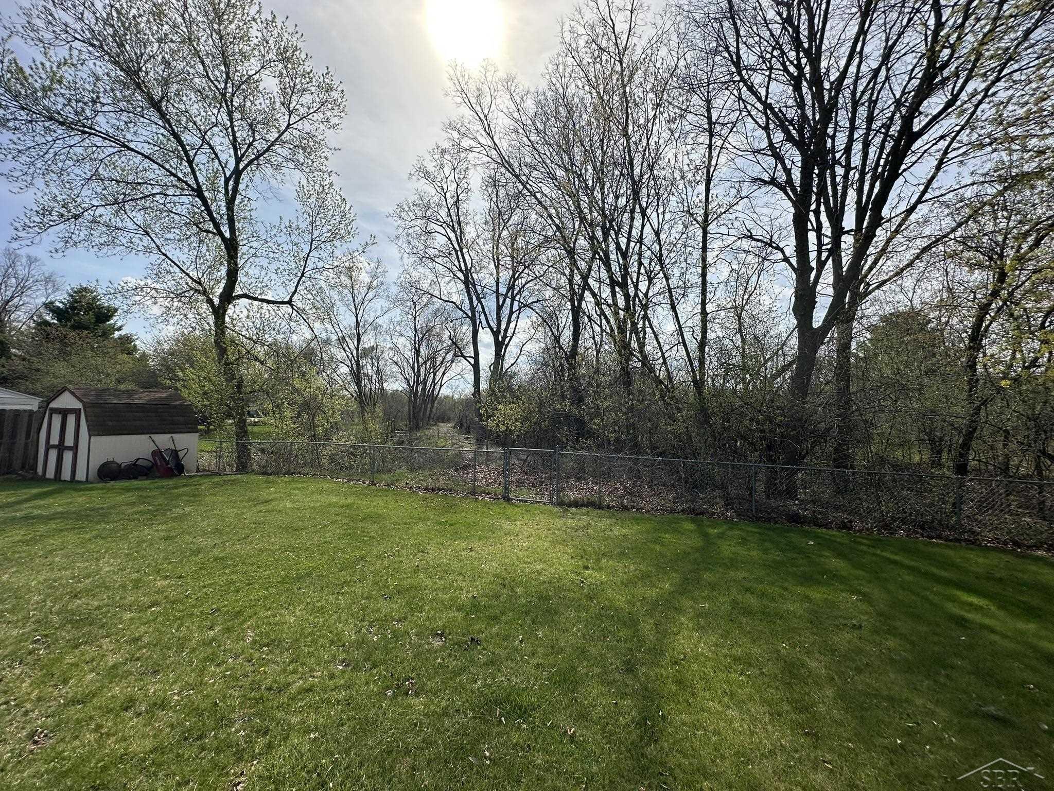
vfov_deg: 85.7
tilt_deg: +2.2
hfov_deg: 102.1
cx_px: 527
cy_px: 396
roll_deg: -1.0
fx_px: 426
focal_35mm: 14
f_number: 2.2
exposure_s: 1/3040
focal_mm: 2.22
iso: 50
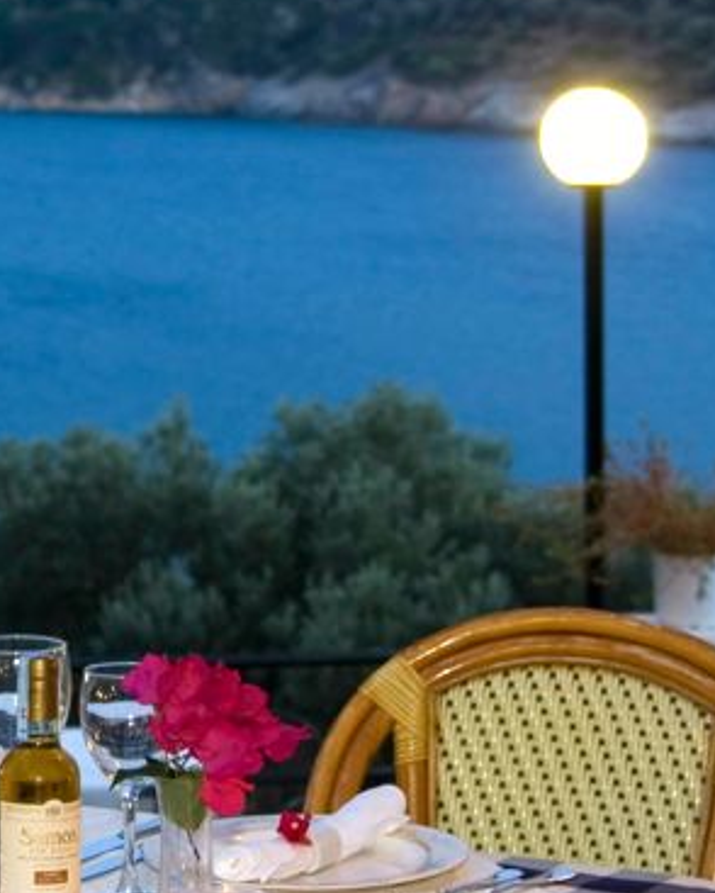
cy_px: 562
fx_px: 4149
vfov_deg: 12.3
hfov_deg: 9.8
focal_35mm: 157
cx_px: 182
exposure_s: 1/3
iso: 200
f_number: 5
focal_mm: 40
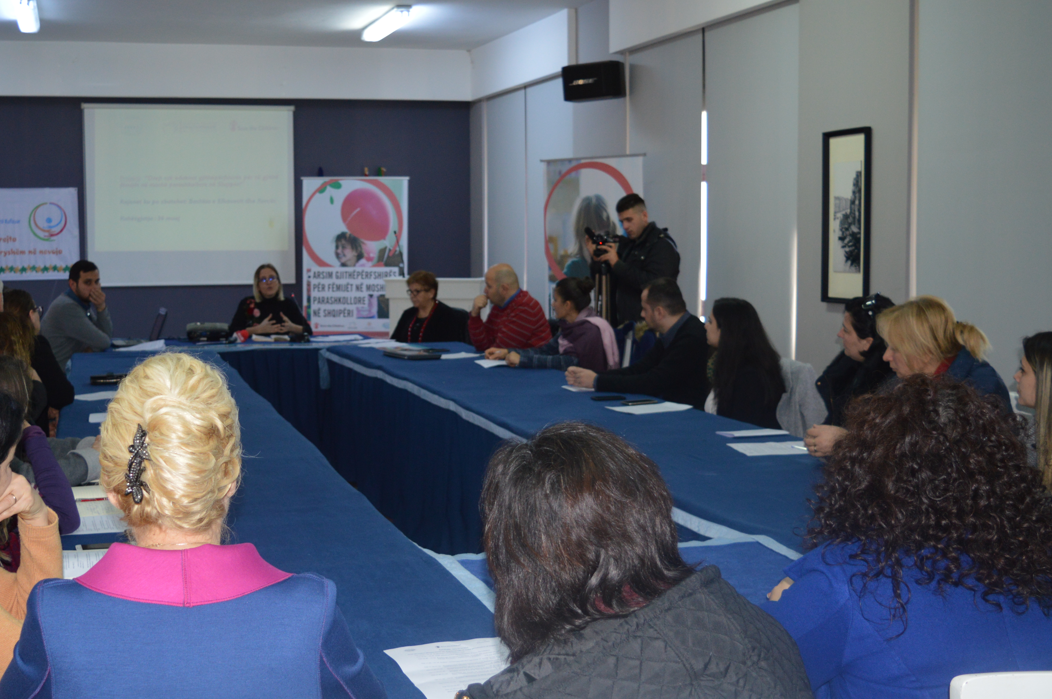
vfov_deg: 30.0
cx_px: 400
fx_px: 1304
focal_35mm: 45
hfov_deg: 43.6
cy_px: 350
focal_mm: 23
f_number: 3.8
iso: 560
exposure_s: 1/60
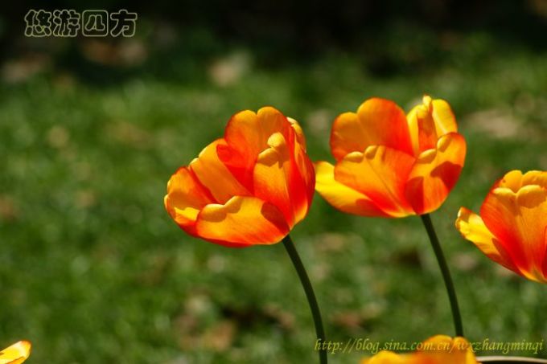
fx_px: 4785
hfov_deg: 6.5
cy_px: 182
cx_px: 274
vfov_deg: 4.4
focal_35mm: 315
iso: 100
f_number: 6.3
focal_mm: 210
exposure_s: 1/320
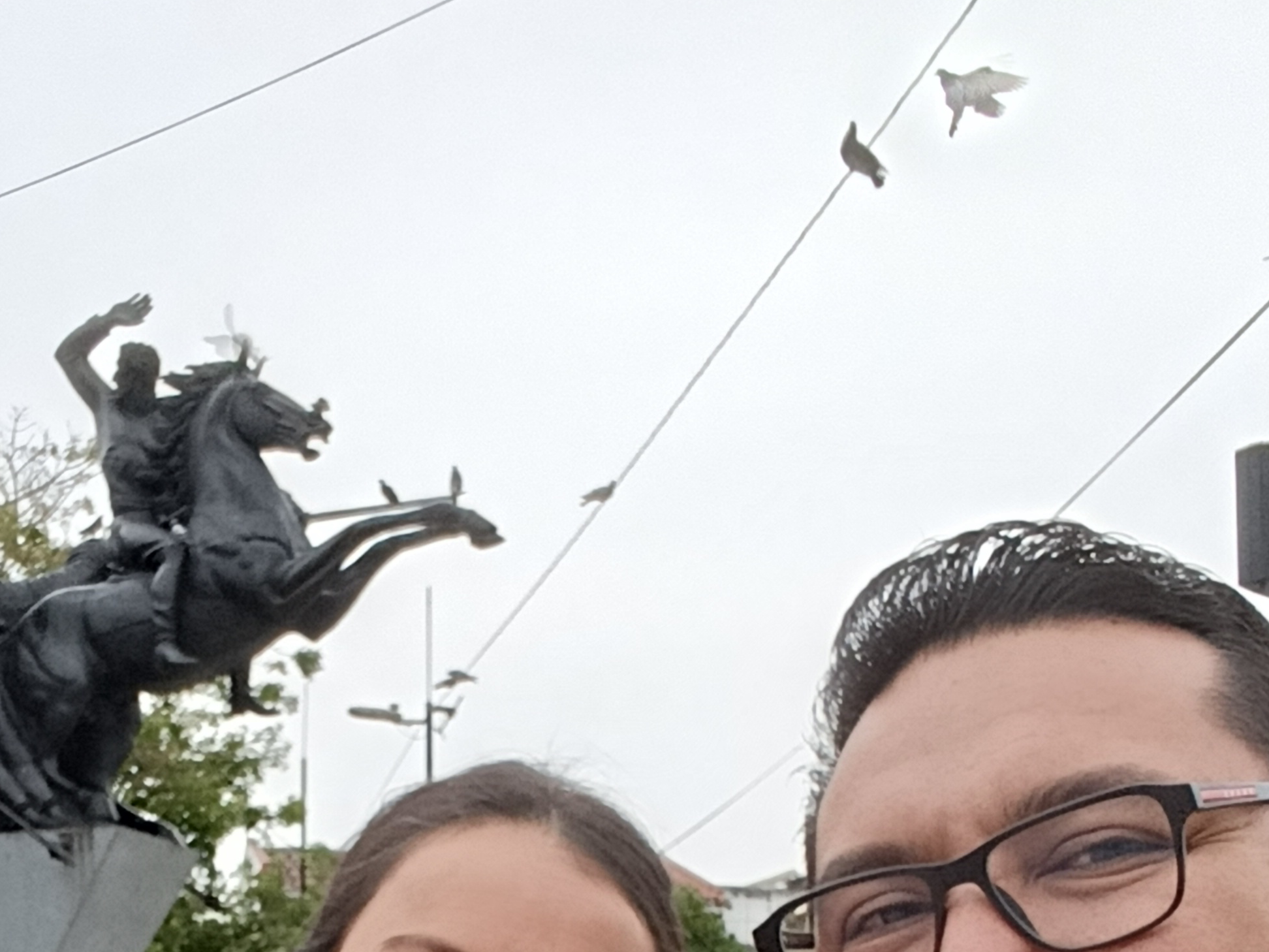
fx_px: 2053
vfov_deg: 24.0
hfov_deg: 34.1
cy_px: 1103
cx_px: 458
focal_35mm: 56
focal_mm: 2.23
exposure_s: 1/120
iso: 88
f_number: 2.2
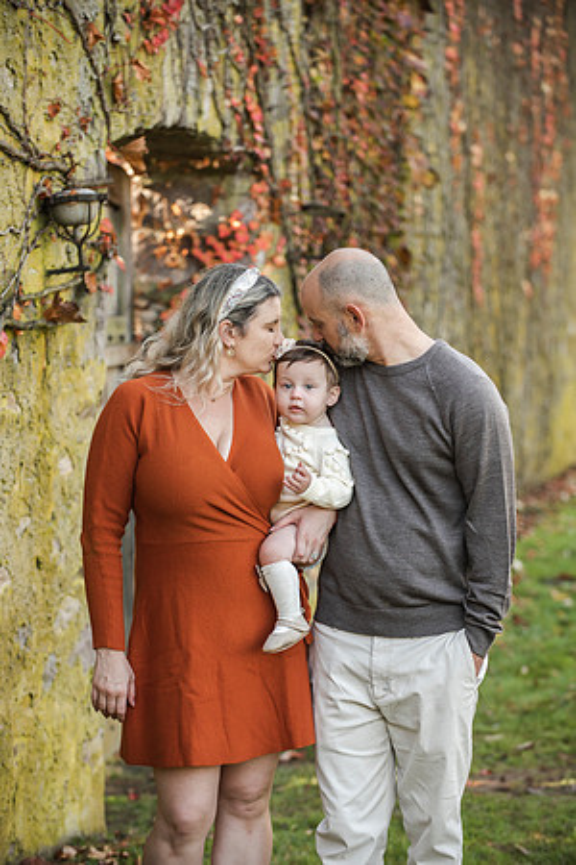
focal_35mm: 125
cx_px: 288
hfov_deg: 11.0
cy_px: 432
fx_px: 3000
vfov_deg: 16.4
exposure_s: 1/640
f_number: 4
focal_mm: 125
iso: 800
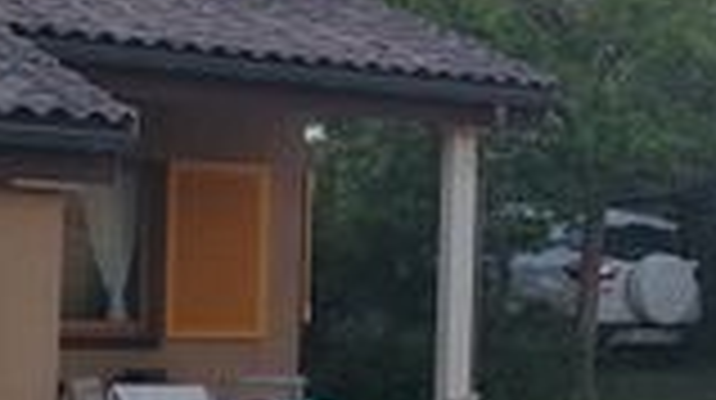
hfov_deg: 18.5
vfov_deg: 10.8
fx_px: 2105
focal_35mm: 111
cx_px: 797
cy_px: 373
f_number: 1.8
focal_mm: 5.4
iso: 50
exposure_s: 1/213
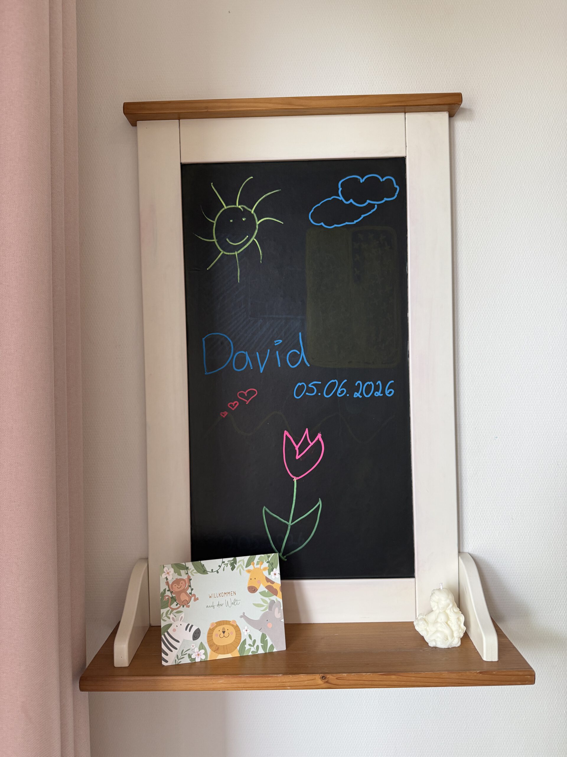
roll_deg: +0.2
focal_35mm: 24
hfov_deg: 56.8
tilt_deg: -0.2
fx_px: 524
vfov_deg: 71.6
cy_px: 378
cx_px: 284
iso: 160
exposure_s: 1/100
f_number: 1.78
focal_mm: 6.76
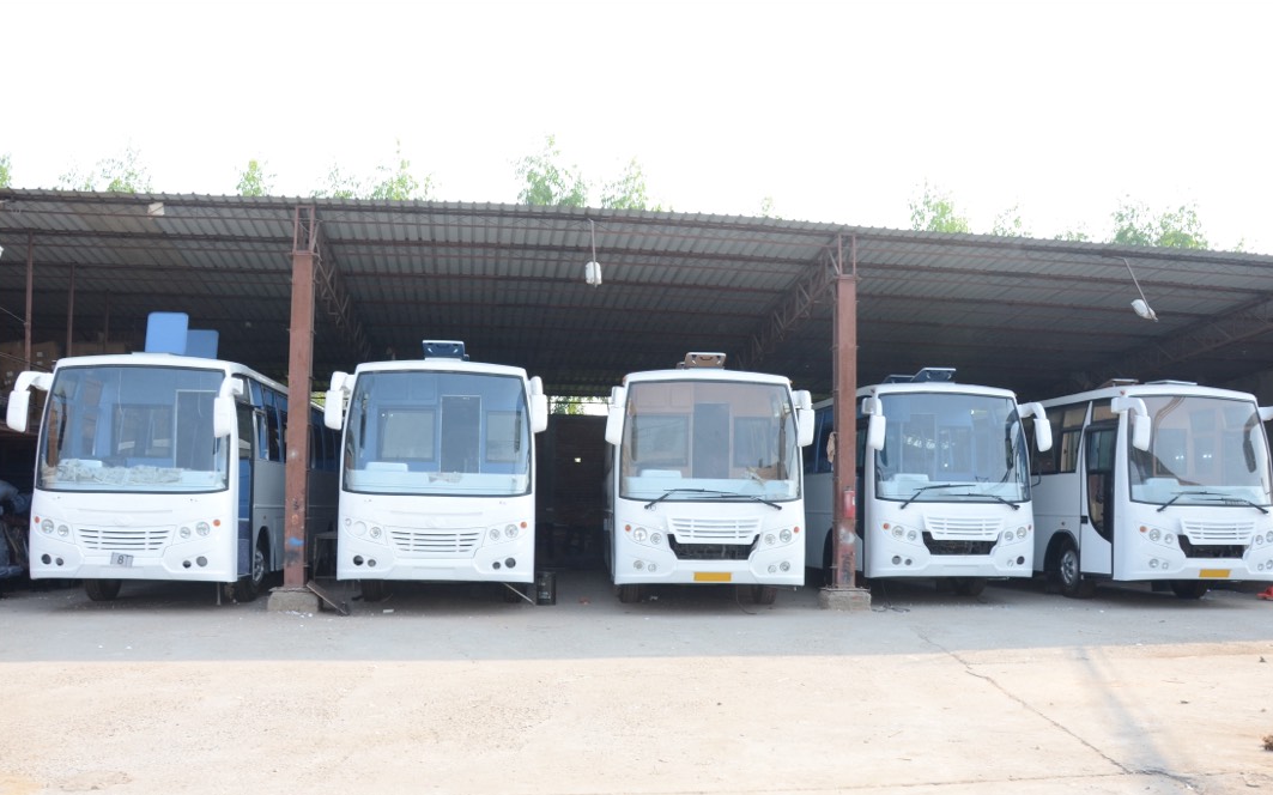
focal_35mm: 31
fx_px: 1075
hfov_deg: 61.2
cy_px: 474
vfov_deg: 40.4
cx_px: 651
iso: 250
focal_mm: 18
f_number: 6.3
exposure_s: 1/125
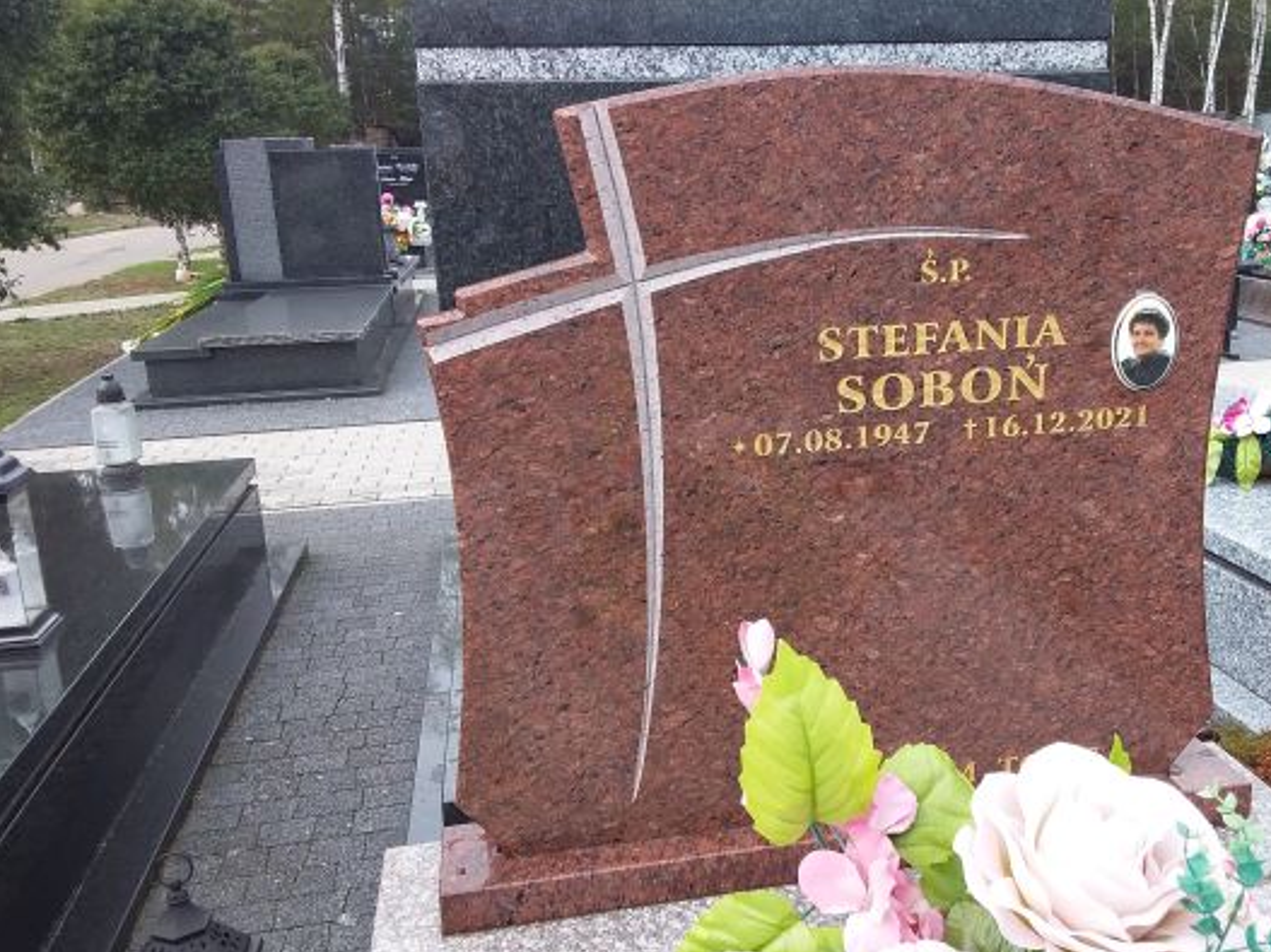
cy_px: 494
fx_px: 1248
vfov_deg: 41.8
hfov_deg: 53.6
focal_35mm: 34
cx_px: 762
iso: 40
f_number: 1.9
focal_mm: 2.91
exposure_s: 1/355
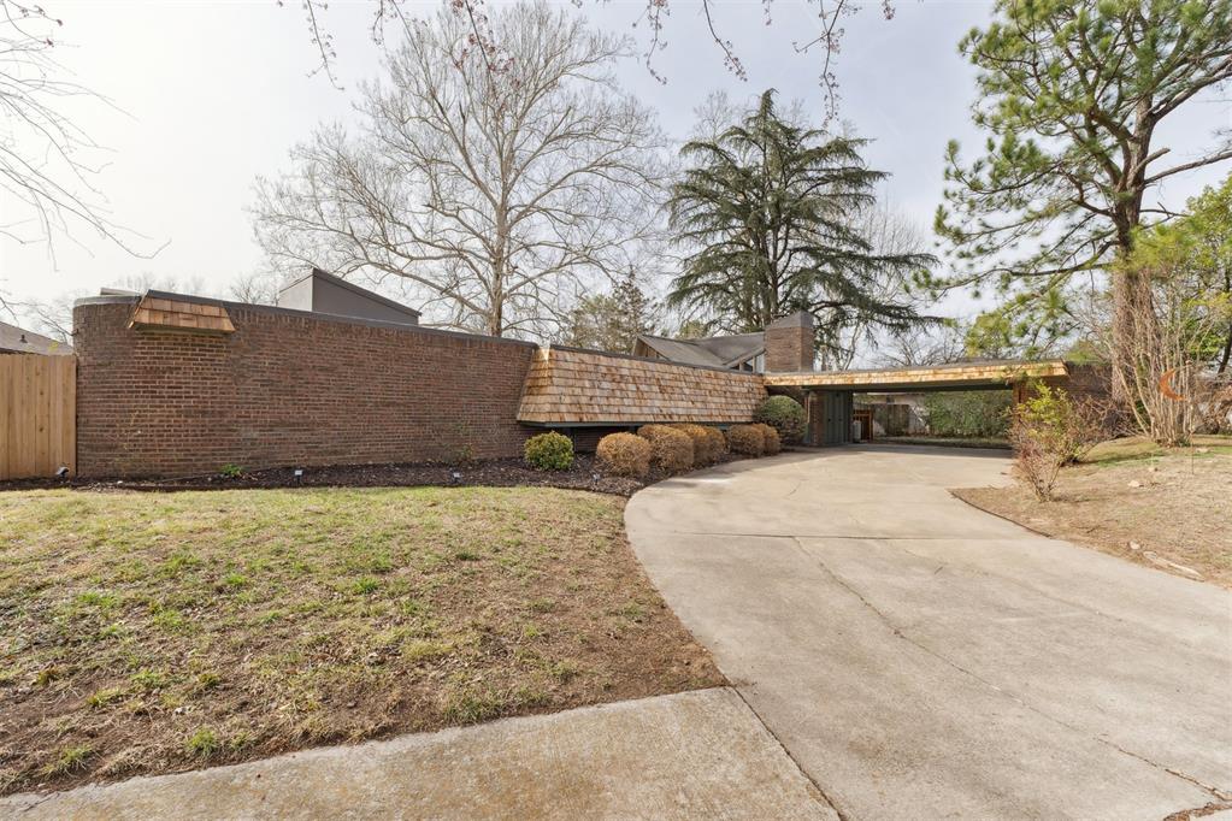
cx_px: 616
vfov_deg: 77.3
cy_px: 410
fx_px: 513
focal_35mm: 15
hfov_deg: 100.4
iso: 100
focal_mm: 10
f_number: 8
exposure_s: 1/320
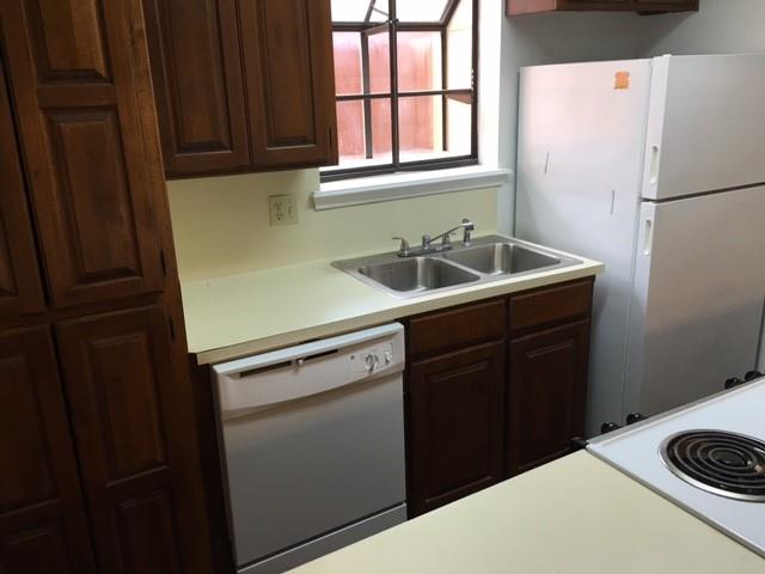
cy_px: 287
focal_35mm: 29
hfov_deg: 61.7
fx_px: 641
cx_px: 382
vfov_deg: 48.2
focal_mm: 4.15
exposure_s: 1/30
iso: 25
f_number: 2.2
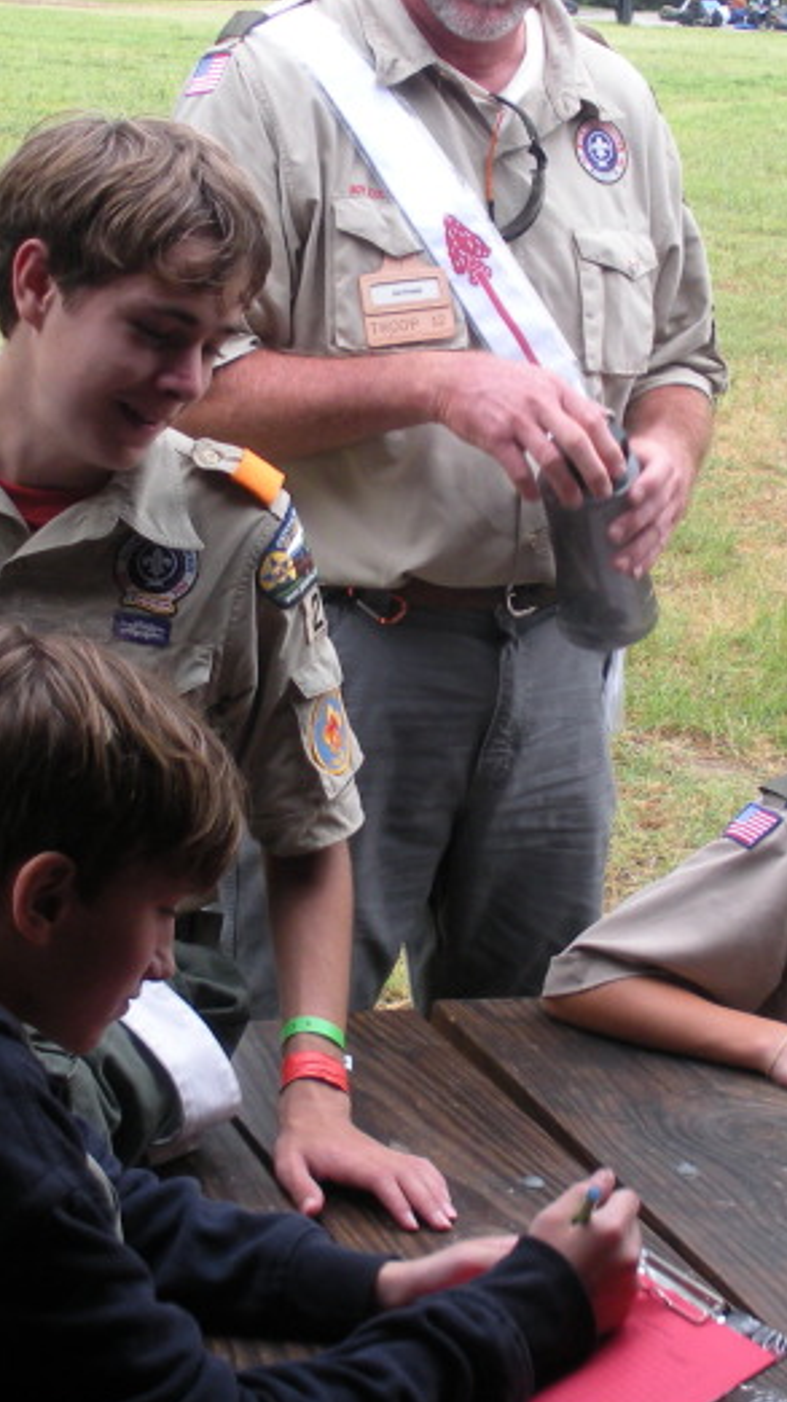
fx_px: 2861
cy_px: 661
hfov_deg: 15.6
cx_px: 556
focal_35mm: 77
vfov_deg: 27.5
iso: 87
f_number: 3.5
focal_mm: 6.3
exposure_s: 1/57.3
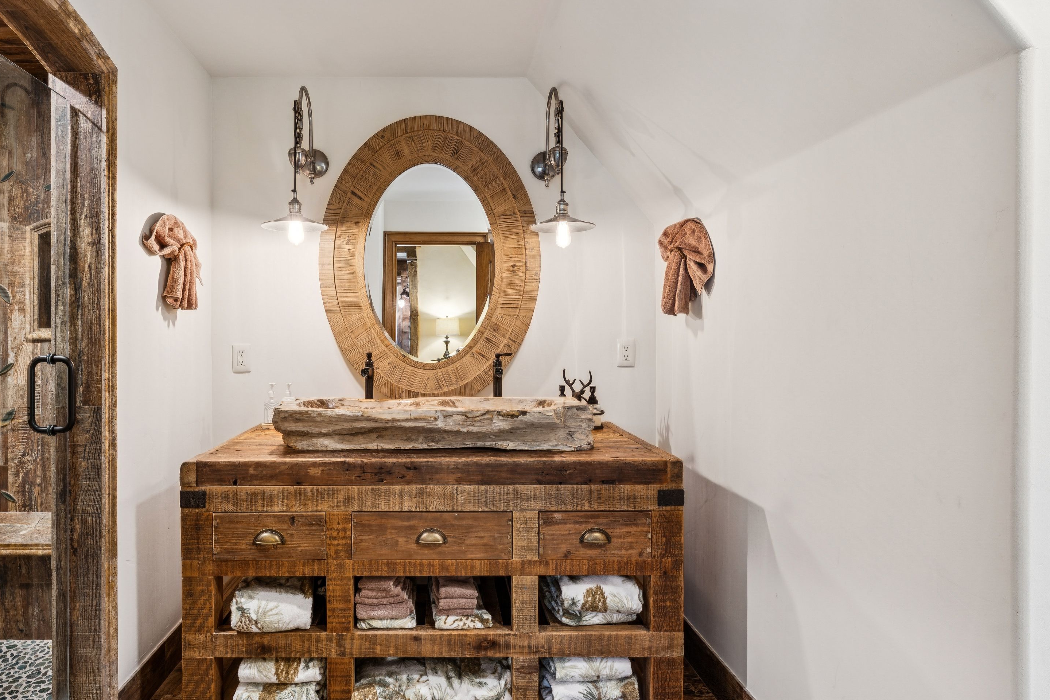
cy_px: 335
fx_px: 605
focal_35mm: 21
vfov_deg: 60.1
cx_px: 442
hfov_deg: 81.3
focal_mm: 16.6
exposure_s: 4
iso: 100
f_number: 13
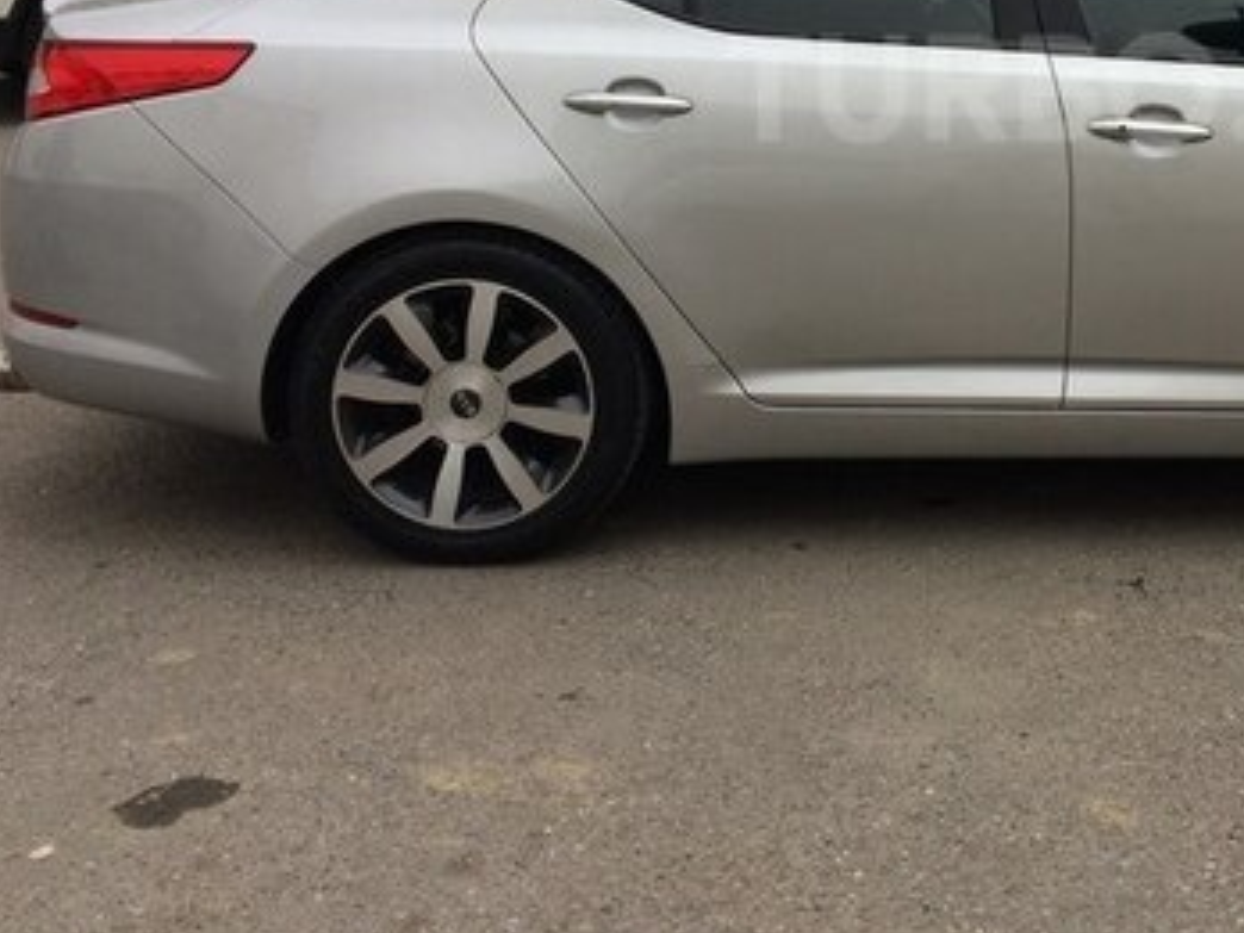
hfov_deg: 33.3
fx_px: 1977
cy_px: 88
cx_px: 1094
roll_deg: -1.0
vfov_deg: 25.7
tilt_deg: -10.4
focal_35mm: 55
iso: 32
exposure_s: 1/136
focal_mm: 4.15
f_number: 2.2
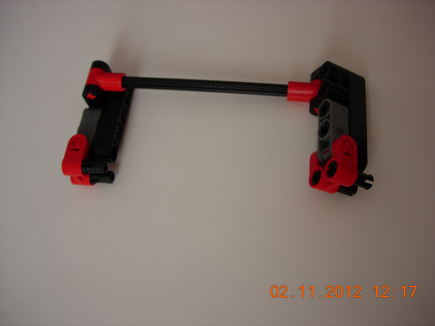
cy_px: 163
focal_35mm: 38
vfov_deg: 37.7
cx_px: 218
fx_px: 478
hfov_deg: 49.0
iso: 64
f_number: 2.8
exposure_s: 1/176
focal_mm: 7.8
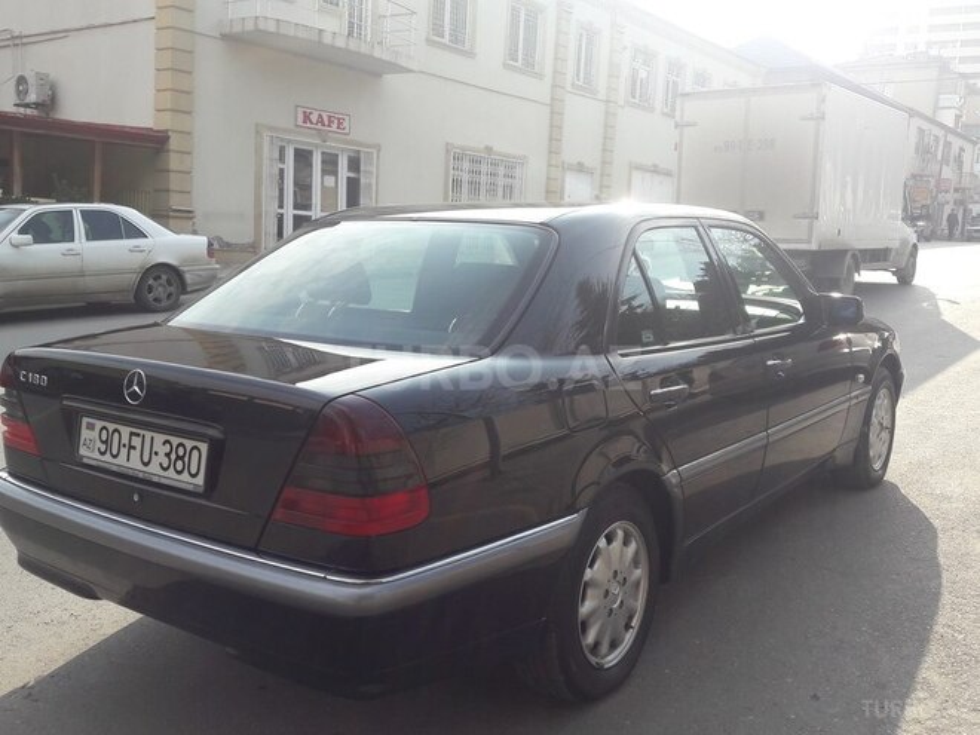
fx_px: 793
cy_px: 368
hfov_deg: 63.4
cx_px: 490
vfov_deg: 49.7
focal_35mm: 28
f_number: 1.9
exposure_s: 1/841
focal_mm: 3.7
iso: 40
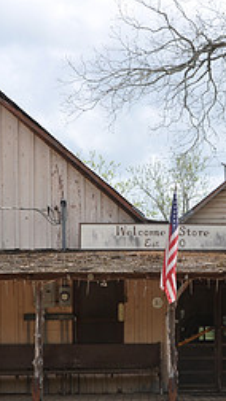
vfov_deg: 23.5
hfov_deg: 13.4
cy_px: 262
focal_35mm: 90
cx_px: 162
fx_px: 960
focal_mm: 25
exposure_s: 1/125
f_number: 11
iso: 200
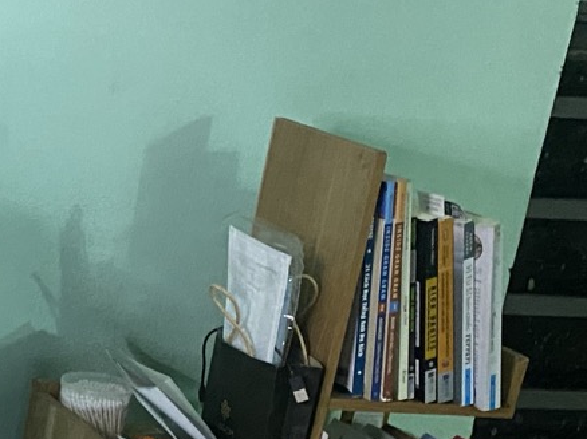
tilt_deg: -17.4
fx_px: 1610
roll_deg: -4.5
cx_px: -399
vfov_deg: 15.3
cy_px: 424
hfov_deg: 17.6
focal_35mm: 95
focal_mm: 4.25
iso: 500
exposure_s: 1/33
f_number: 1.8
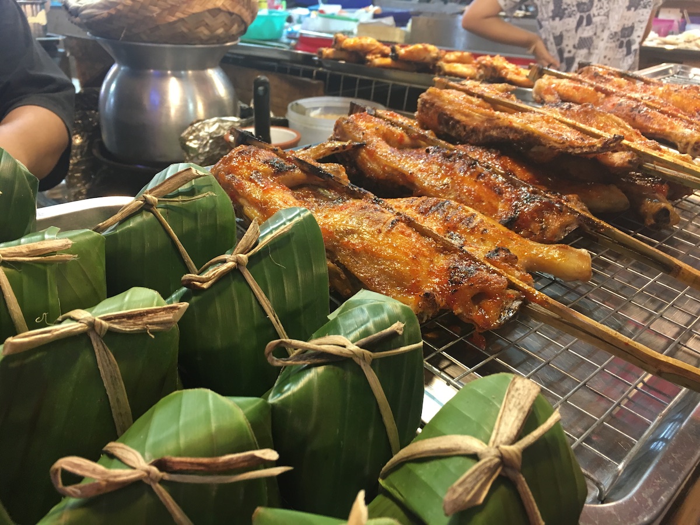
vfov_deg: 48.2
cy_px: 262
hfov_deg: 61.7
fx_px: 586
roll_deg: -2.0
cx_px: 350
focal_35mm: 29
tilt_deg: -25.0
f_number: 2.2
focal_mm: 4.15
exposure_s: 1/33
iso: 125
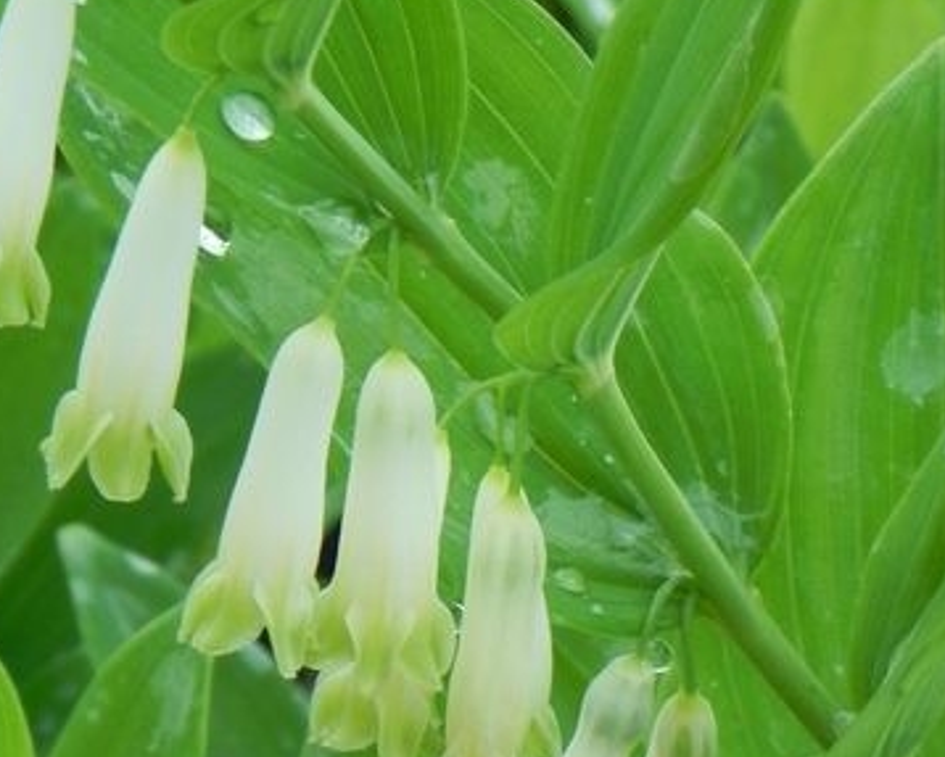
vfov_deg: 5.5
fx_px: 7866
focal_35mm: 281
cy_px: 557
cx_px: 562
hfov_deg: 6.9
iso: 160
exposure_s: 1/80
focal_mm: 23
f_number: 8
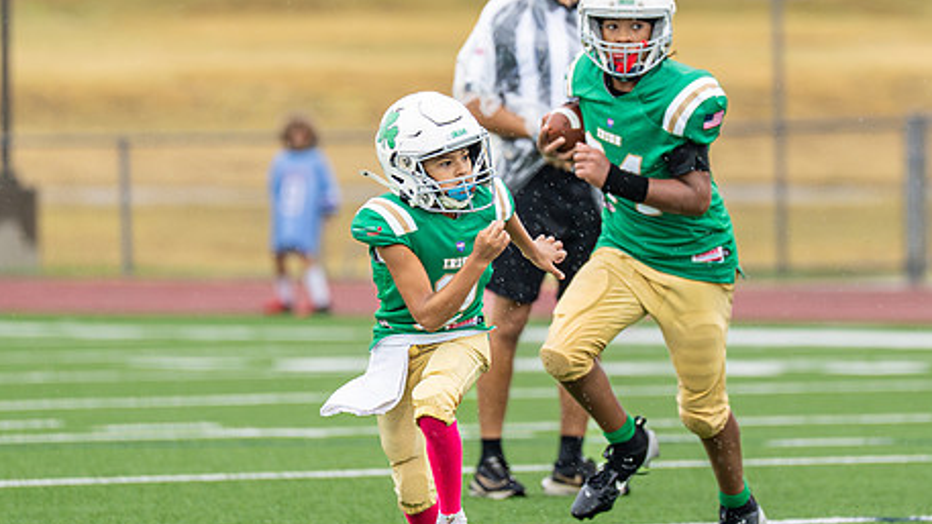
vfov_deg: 2.5
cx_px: 602
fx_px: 12232
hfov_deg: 4.4
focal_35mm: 495
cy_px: 199
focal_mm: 200
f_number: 2.8
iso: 400
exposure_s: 1/1000
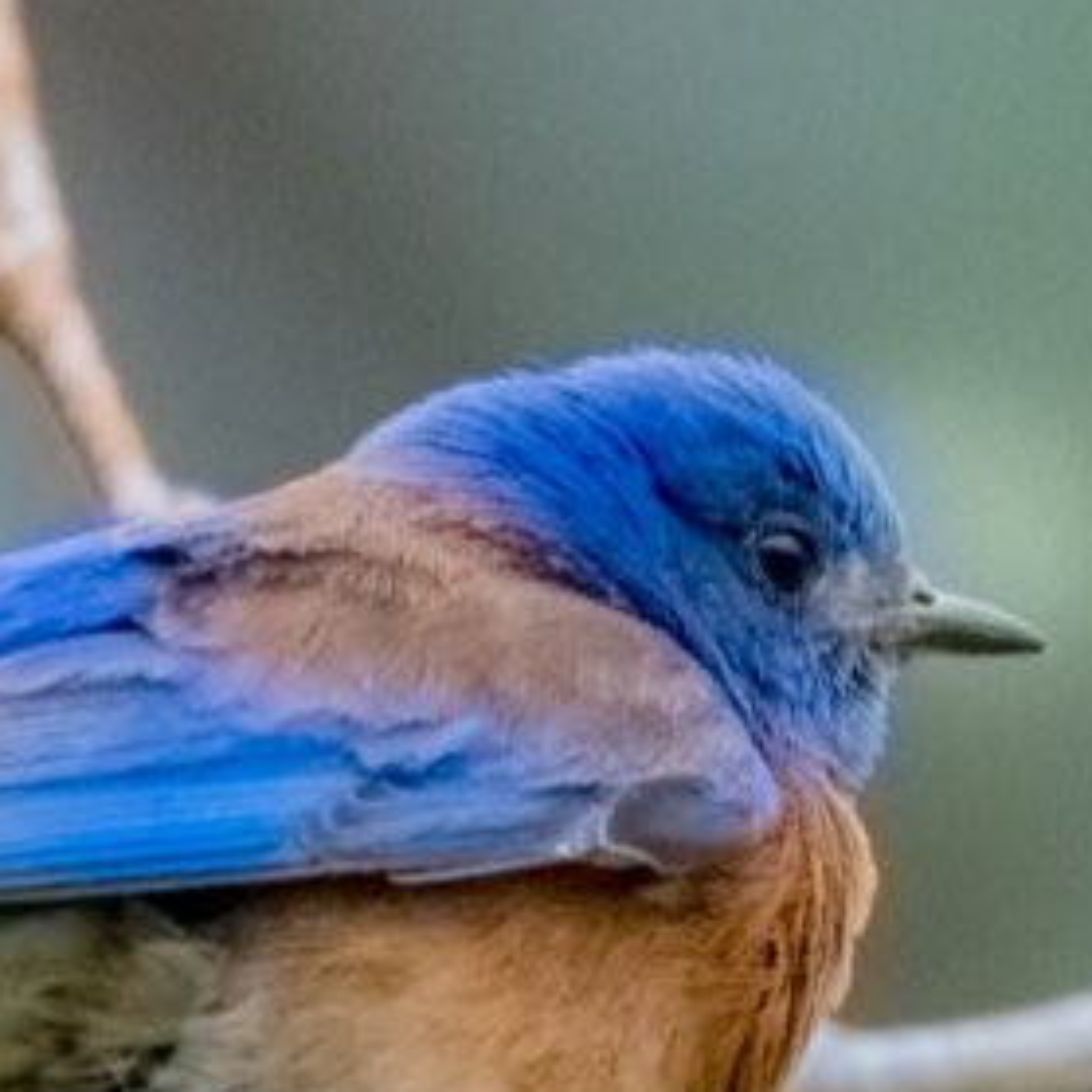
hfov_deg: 0.6
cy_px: 881
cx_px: 634
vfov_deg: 0.6
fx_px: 97720
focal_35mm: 2738
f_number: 6.3
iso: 8000
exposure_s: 1/3200
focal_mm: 600
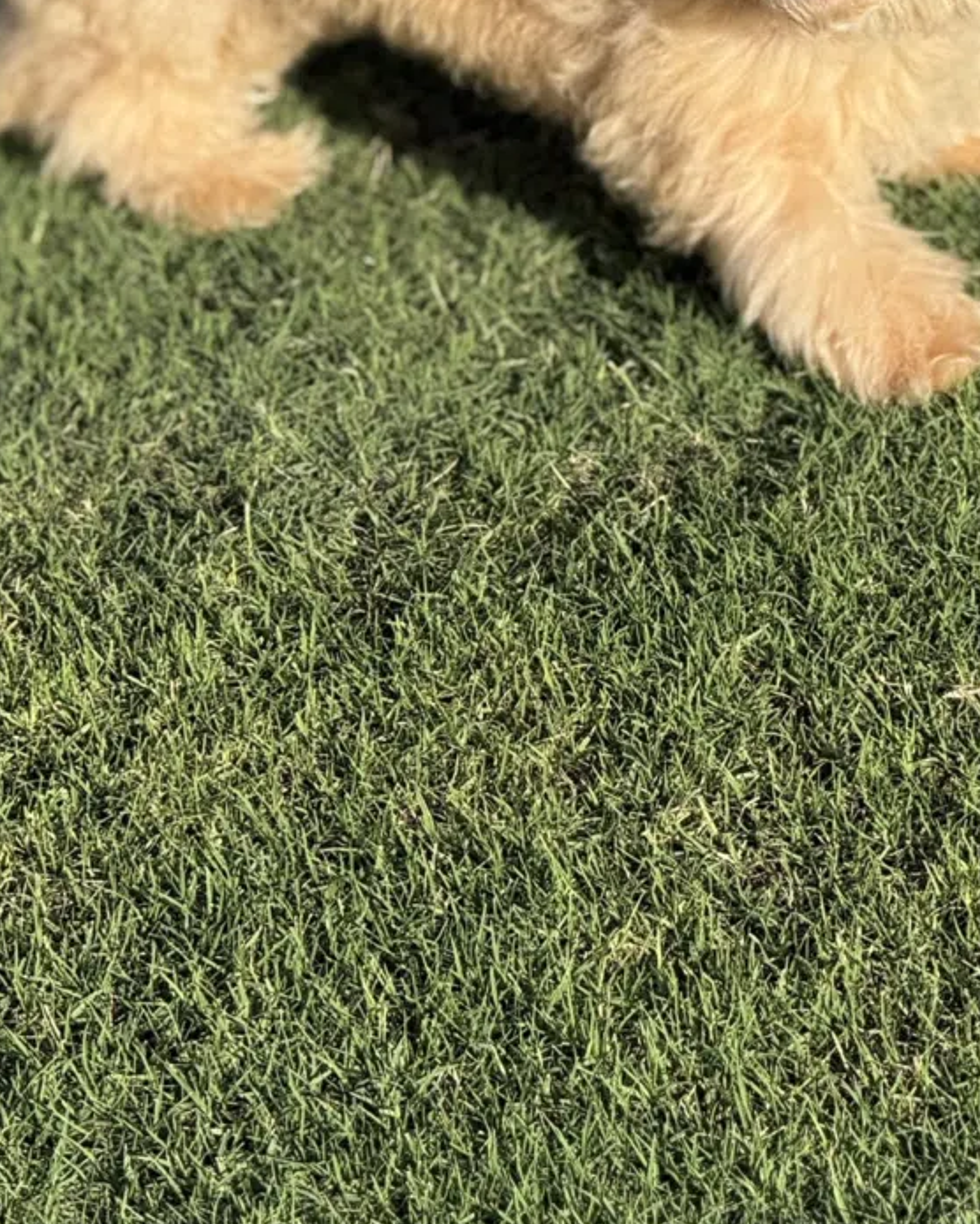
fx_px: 8339
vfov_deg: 8.4
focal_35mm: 230
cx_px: 605
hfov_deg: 6.7
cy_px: 179
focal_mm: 15.66
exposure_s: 1/938
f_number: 2.8
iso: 50
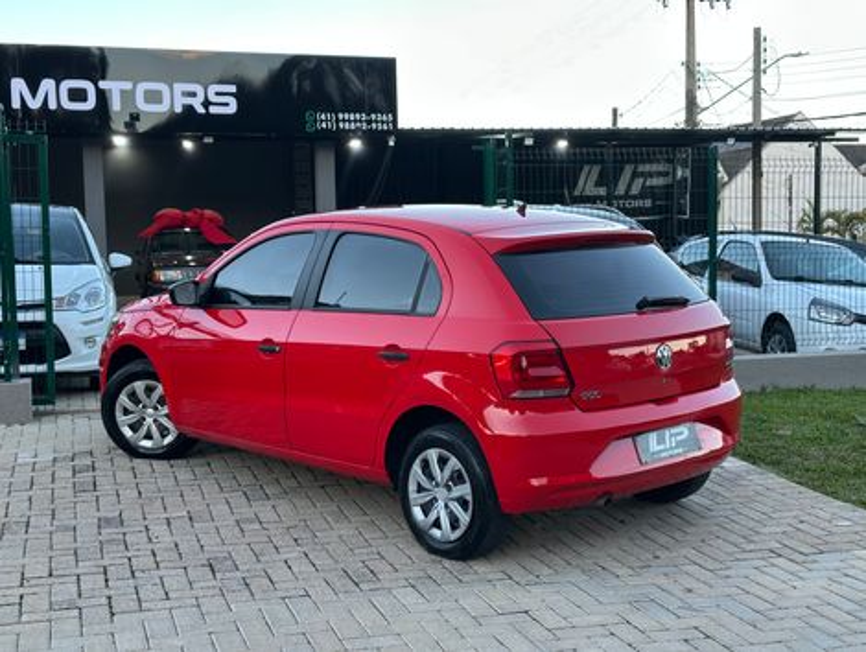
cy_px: 326
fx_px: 1203
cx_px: 433
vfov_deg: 30.3
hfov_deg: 39.6
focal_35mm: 48
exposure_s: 1/121
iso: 50
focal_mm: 6.86
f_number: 1.78
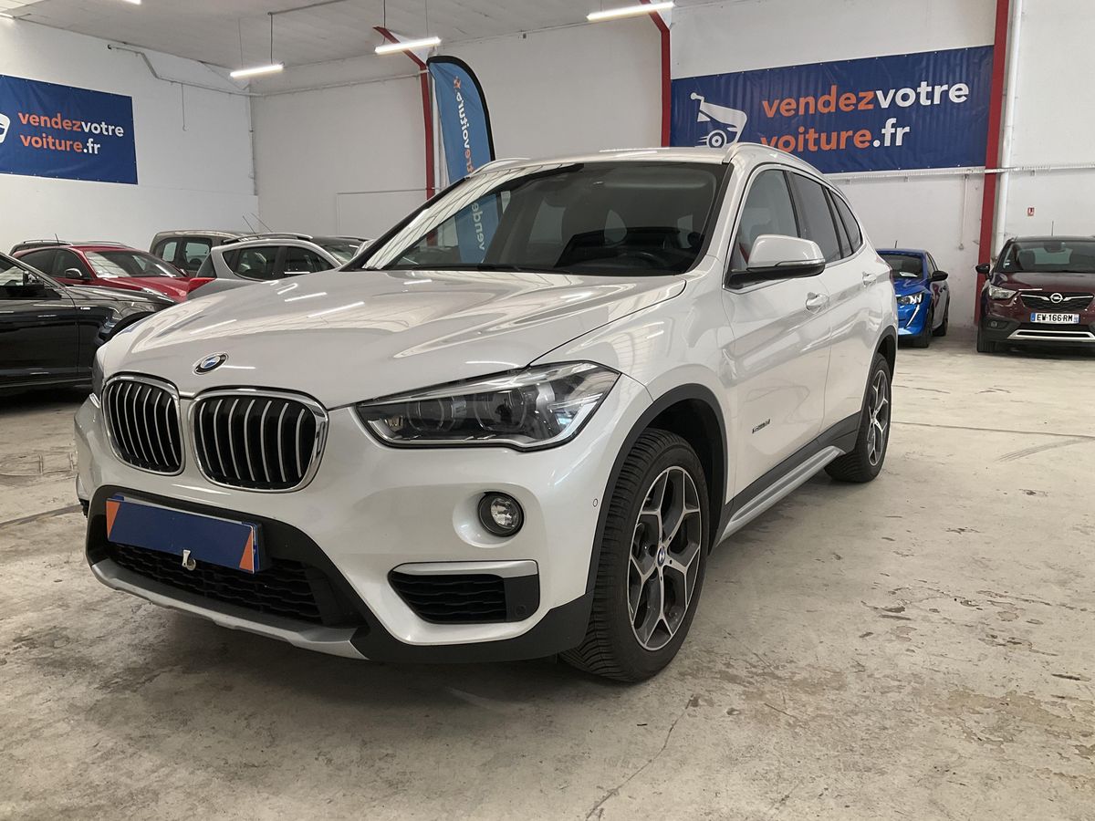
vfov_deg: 48.2
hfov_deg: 61.7
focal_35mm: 29
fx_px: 917
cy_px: 410
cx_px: 548
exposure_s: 1/50
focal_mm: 3
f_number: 1.8
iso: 50
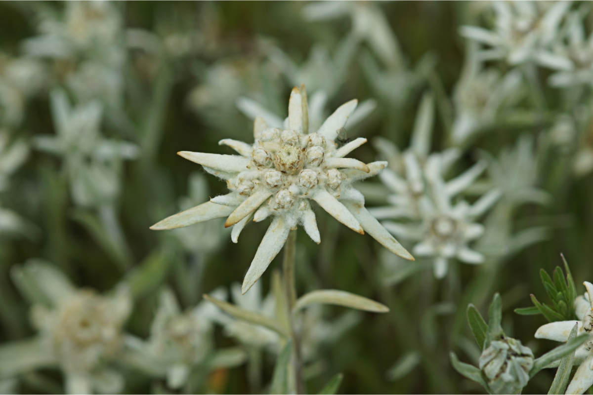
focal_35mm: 150
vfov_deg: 9.1
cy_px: 198
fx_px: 2471
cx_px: 296
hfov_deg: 13.7
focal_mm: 100
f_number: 5.6
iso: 100
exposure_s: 1/400
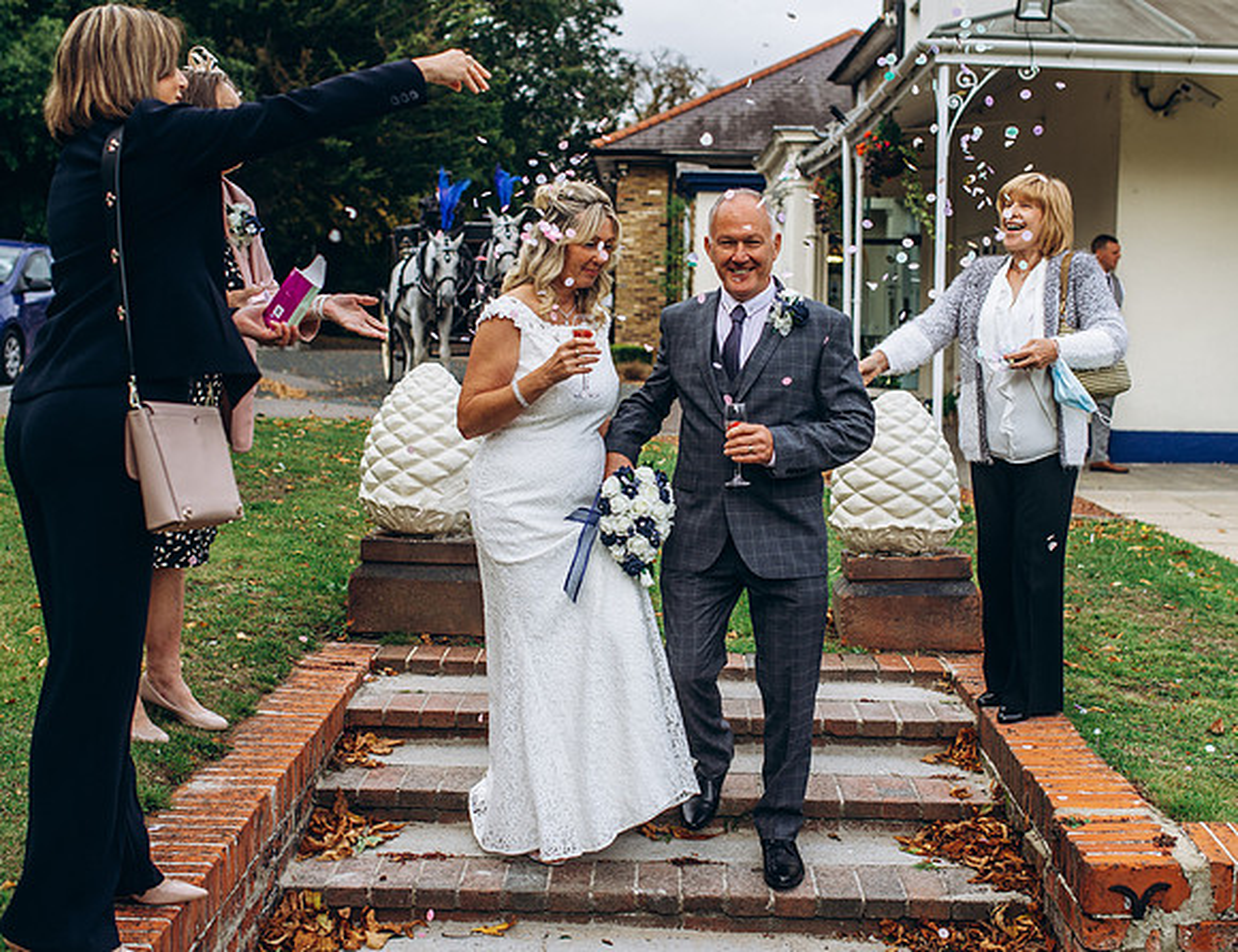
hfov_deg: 42.5
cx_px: 651
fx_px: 1592
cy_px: 407
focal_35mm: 44
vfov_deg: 33.2
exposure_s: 1/1000
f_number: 2.8
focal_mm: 35
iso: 100
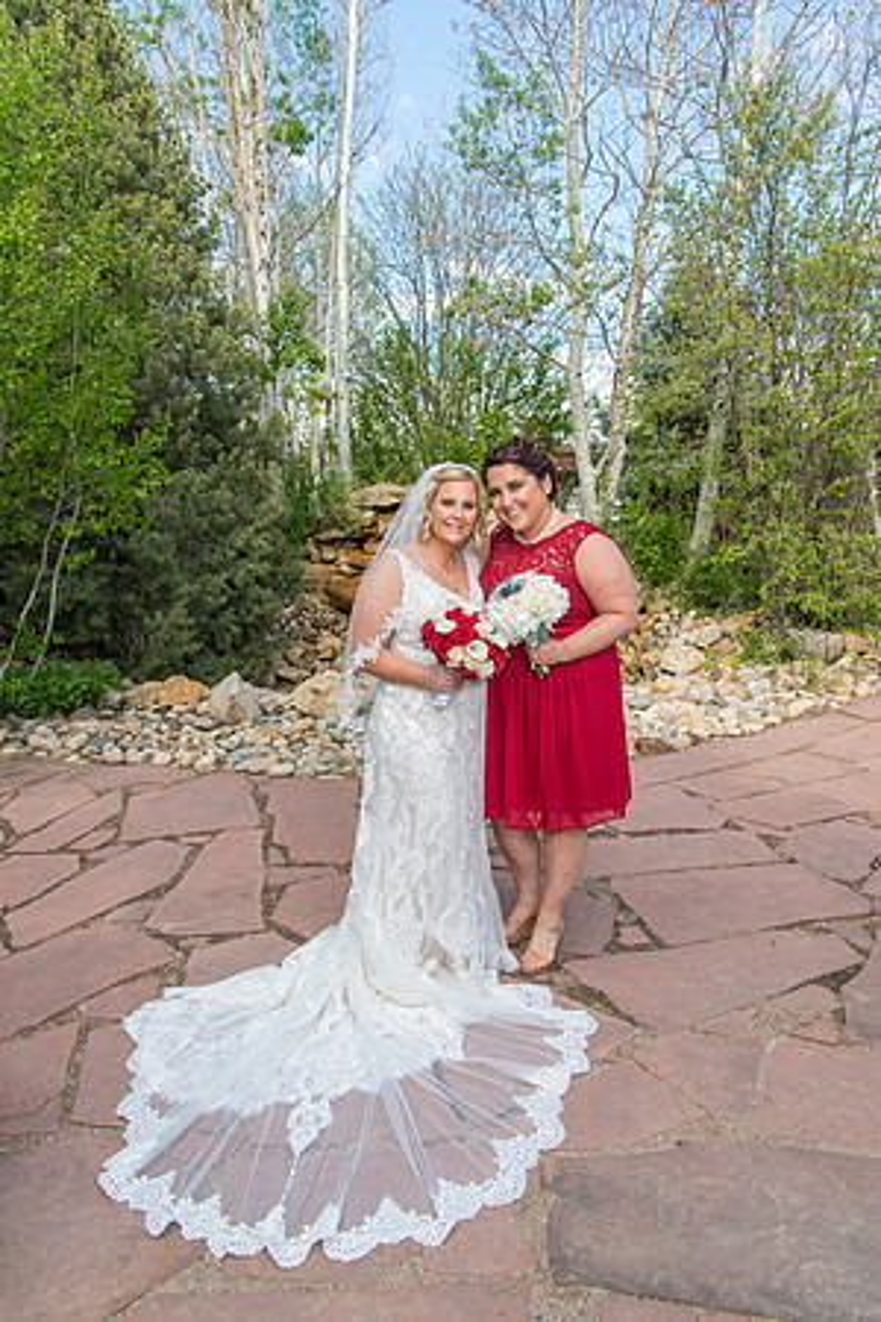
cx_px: 440
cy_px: 661
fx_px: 881
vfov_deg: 73.7
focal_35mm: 24
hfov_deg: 53.1
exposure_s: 1/250
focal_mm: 24
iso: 100
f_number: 5
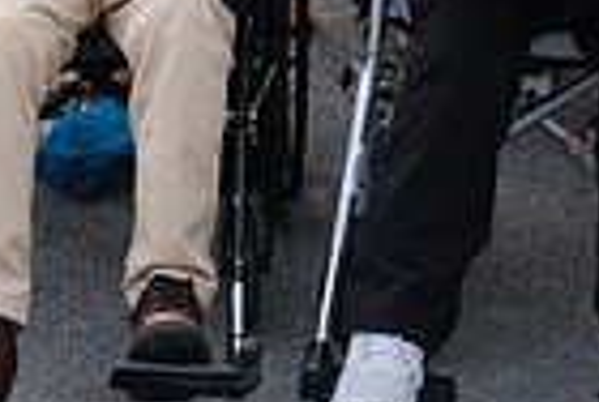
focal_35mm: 120
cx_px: 368
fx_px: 2001
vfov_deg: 10.8
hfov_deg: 17.0
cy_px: -319
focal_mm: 19.4
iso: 400
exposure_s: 1/250
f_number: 11
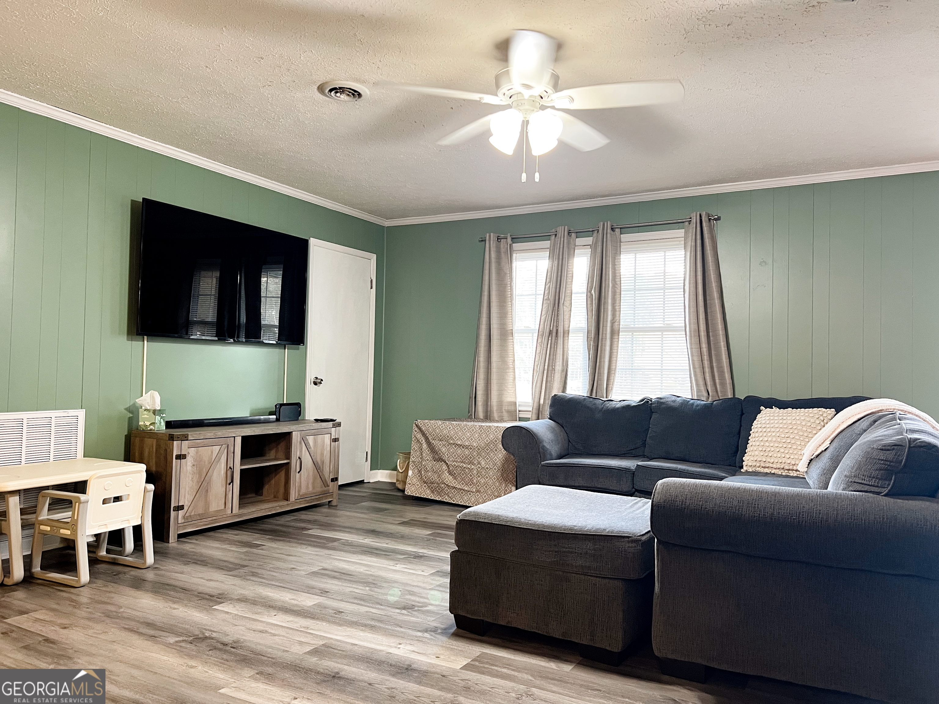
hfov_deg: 67.3
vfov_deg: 53.1
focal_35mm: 26
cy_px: 352
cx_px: 470
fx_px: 705
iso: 250
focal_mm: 5.7
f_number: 1.5
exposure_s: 1/60
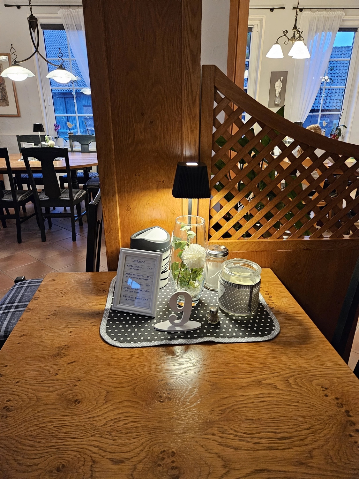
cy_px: 240
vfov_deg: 73.9
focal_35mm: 23
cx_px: 180
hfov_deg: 58.9
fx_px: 318
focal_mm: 5.4
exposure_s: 1/100
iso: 1000
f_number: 1.8
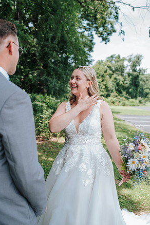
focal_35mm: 36
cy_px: 111
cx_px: 74
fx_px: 225
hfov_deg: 36.9
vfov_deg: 53.1
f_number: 2.8
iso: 100
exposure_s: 1/200
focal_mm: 35
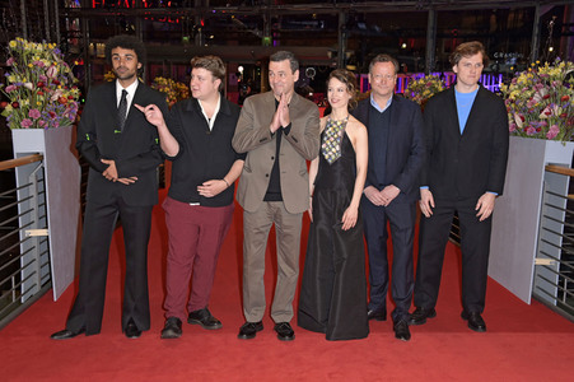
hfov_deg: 48.5
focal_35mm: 40
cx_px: 287
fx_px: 637
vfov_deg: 33.4
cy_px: 191
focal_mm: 40
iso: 1600
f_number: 5.6
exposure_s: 1/250
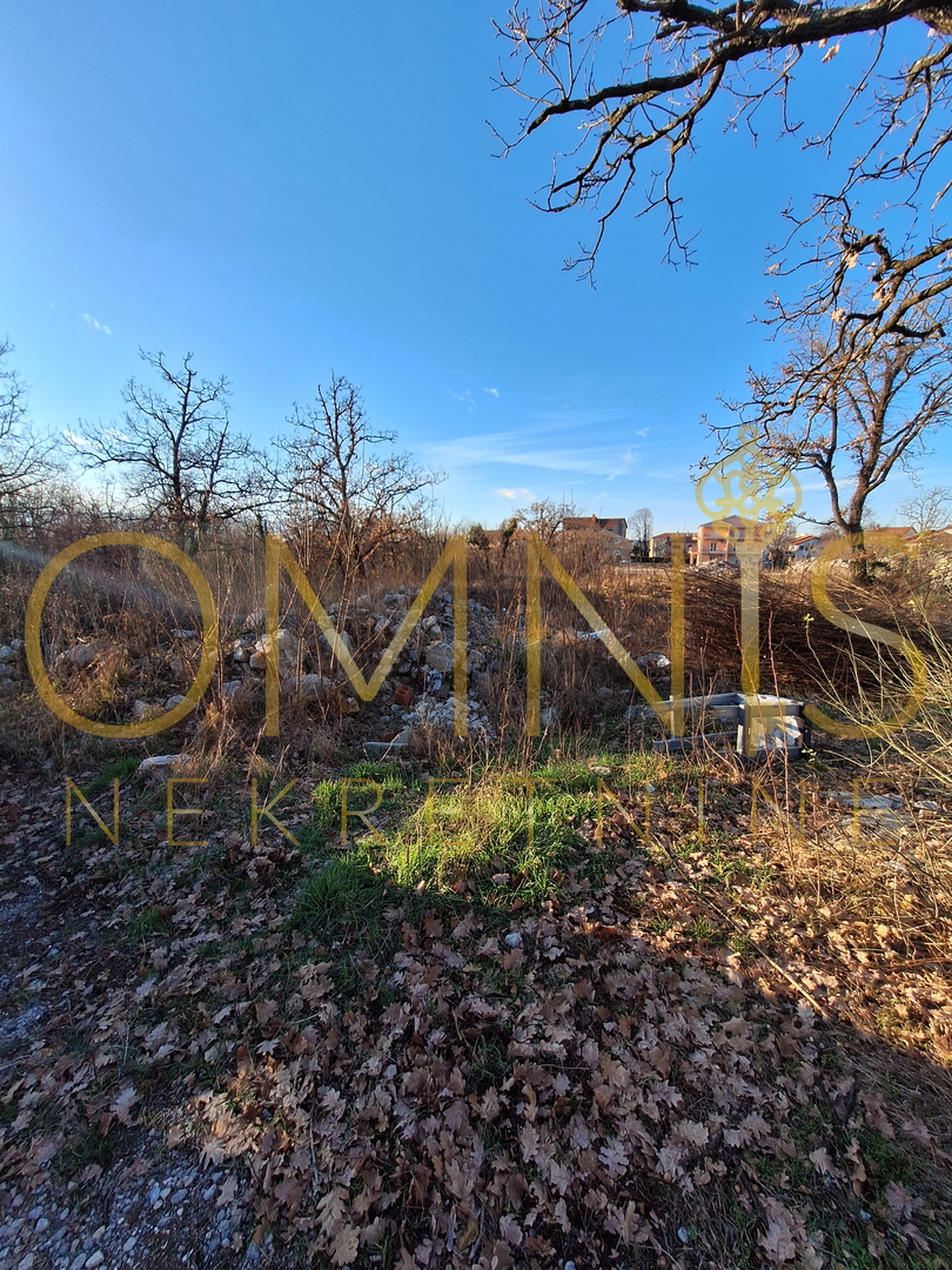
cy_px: 635
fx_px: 477
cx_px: 476
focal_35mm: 13
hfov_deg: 89.9
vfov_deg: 106.2
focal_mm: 1.74
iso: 40
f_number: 2.2
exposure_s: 1/814
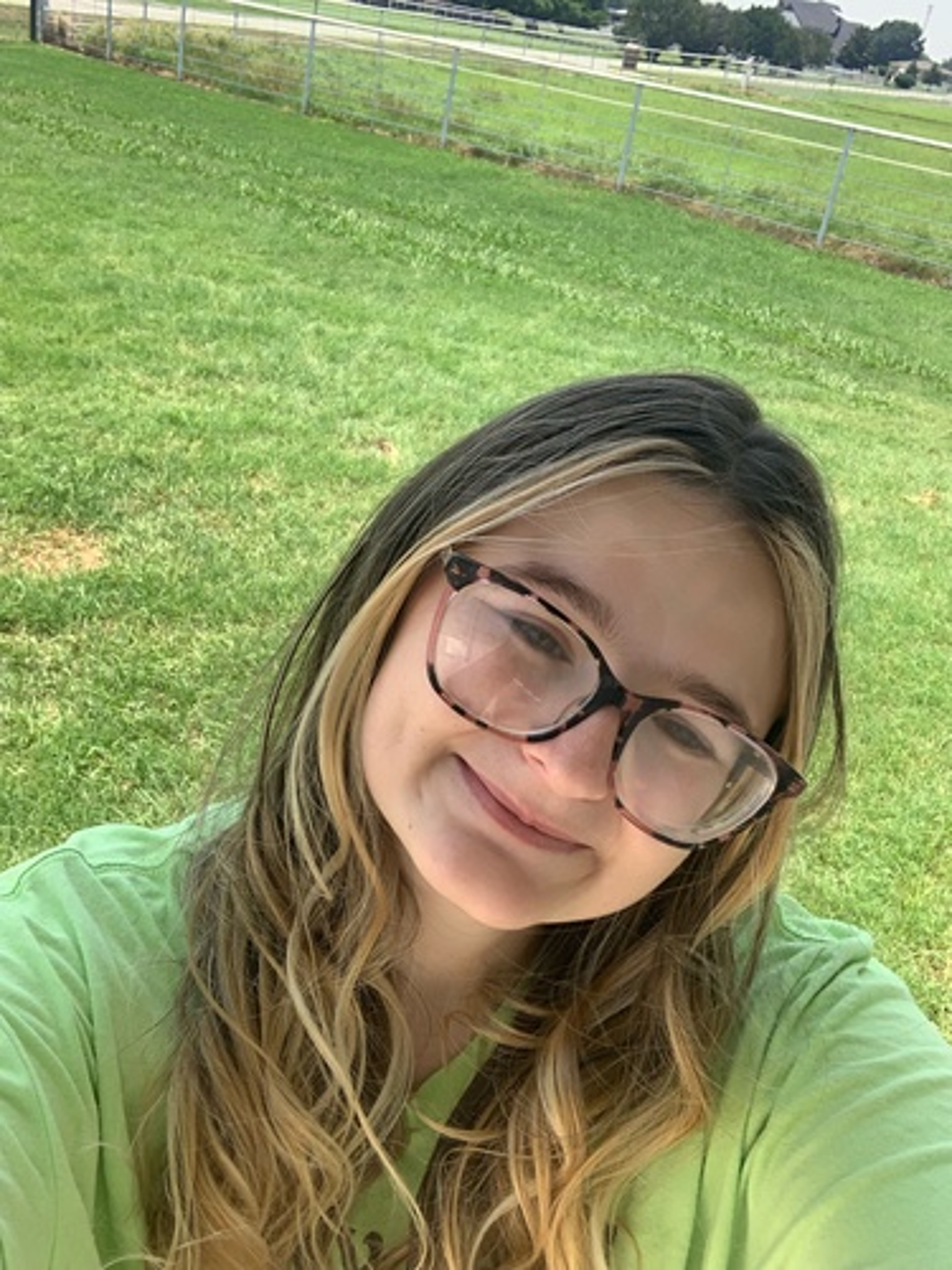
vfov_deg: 56.8
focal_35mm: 32
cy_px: 635
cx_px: 476
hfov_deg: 44.2
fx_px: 1173
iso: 16
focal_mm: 2.87
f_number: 2.2
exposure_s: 1/280
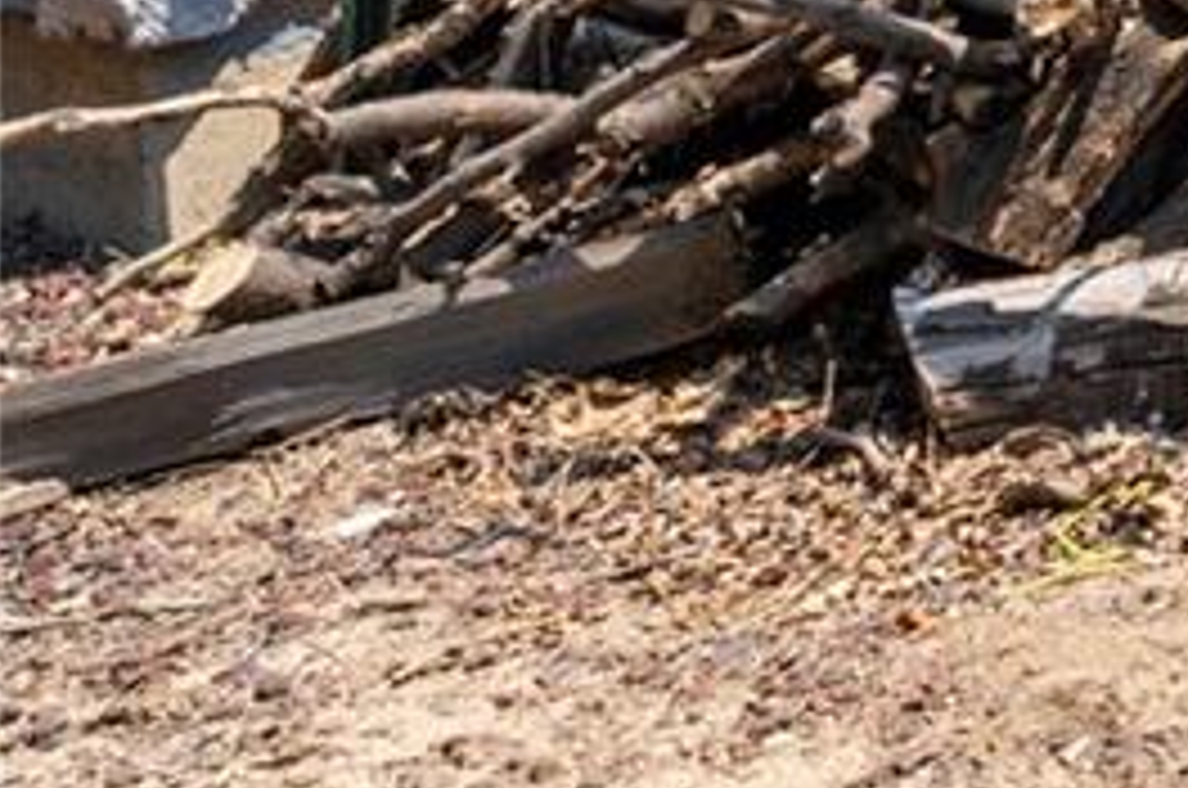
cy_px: -957
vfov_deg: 12.0
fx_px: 3195
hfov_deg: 11.4
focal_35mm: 97
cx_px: 3596
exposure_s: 1/640
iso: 400
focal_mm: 16
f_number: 8
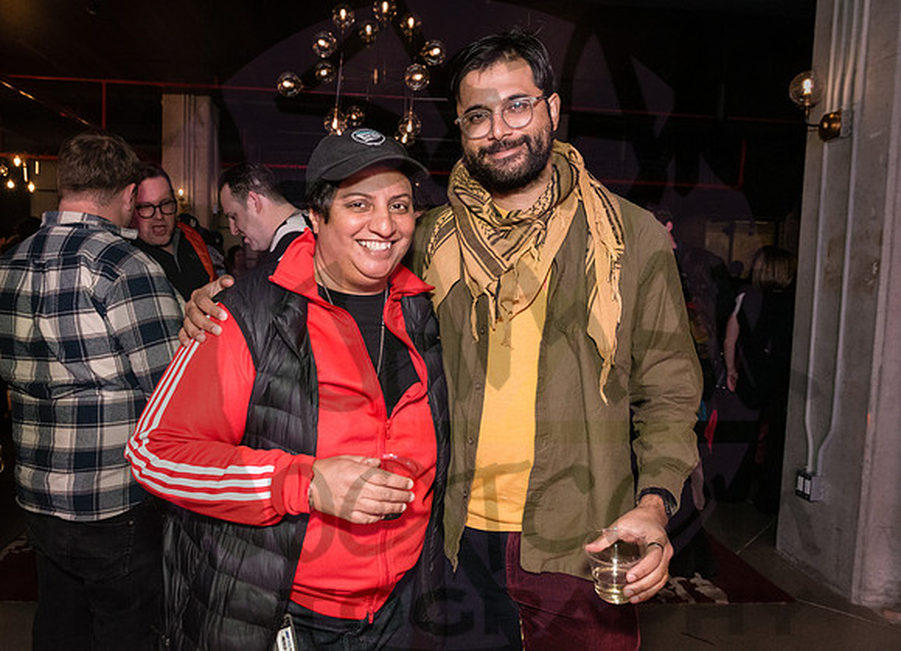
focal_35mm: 27
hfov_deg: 65.1
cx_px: 413
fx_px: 705
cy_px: 326
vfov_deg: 49.6
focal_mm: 26
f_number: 4.5
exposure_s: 1/100
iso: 6400
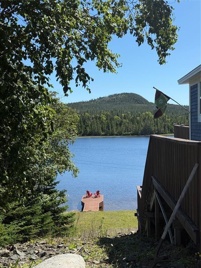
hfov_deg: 30.3
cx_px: 100
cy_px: 134
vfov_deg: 39.7
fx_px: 372
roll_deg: +0.6
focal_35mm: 48
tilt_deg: -1.6
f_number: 1.78
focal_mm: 6.76
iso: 64
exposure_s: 1/3534
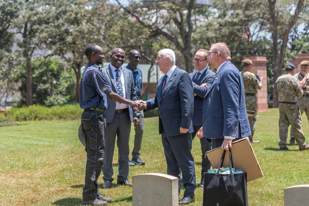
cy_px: 103
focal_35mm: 78
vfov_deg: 17.5
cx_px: 154
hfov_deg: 26.0
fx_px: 670
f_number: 4
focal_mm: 78
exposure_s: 1/2000
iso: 500
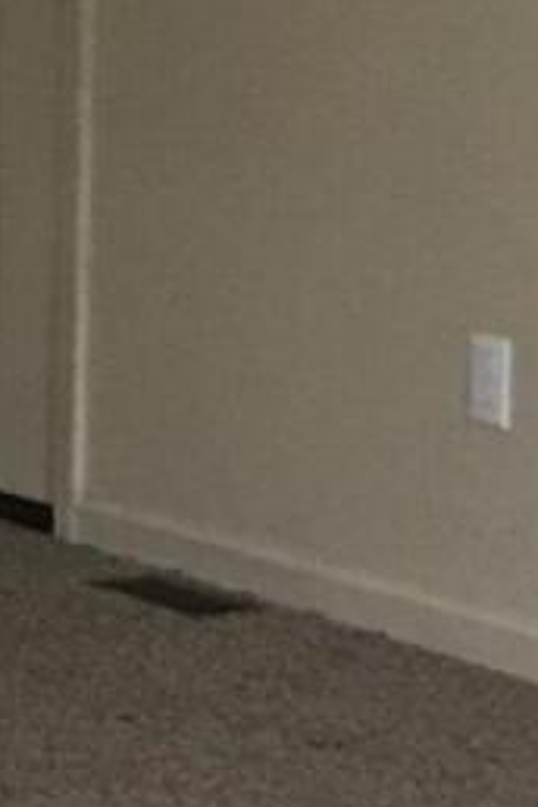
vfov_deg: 8.8
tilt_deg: -7.1
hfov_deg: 5.6
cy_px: 169
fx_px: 5245
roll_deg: +0.8
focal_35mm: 234
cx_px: -866
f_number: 2.2
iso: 80
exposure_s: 1/15
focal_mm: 4.15
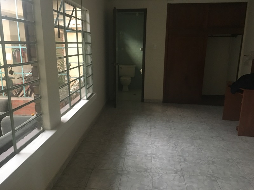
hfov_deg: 61.7
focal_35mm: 29
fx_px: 213
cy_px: 95
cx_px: 127
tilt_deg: -13.2
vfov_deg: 48.2
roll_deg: -0.3
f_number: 2.2
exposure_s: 1/15
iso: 250
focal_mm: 4.15
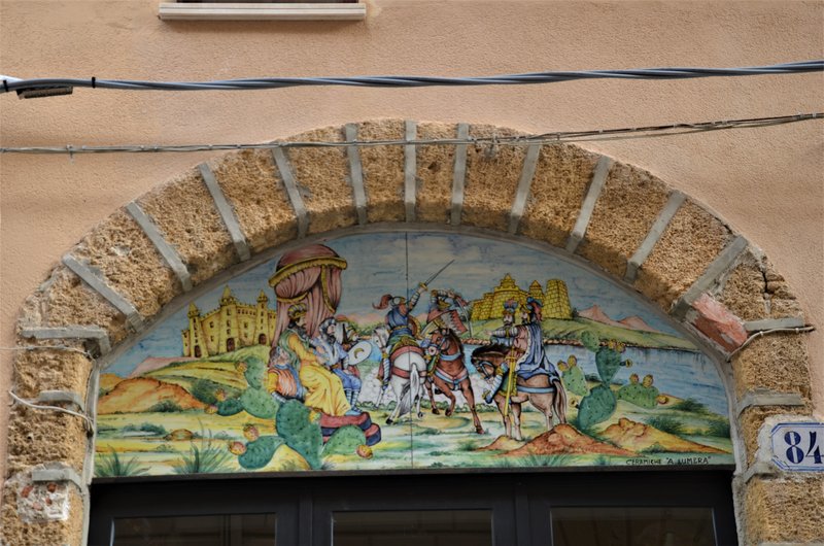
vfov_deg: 21.5
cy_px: 273
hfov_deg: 32.0
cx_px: 412
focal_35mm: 63
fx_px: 1439
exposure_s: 1/30
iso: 250
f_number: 7.1
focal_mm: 42
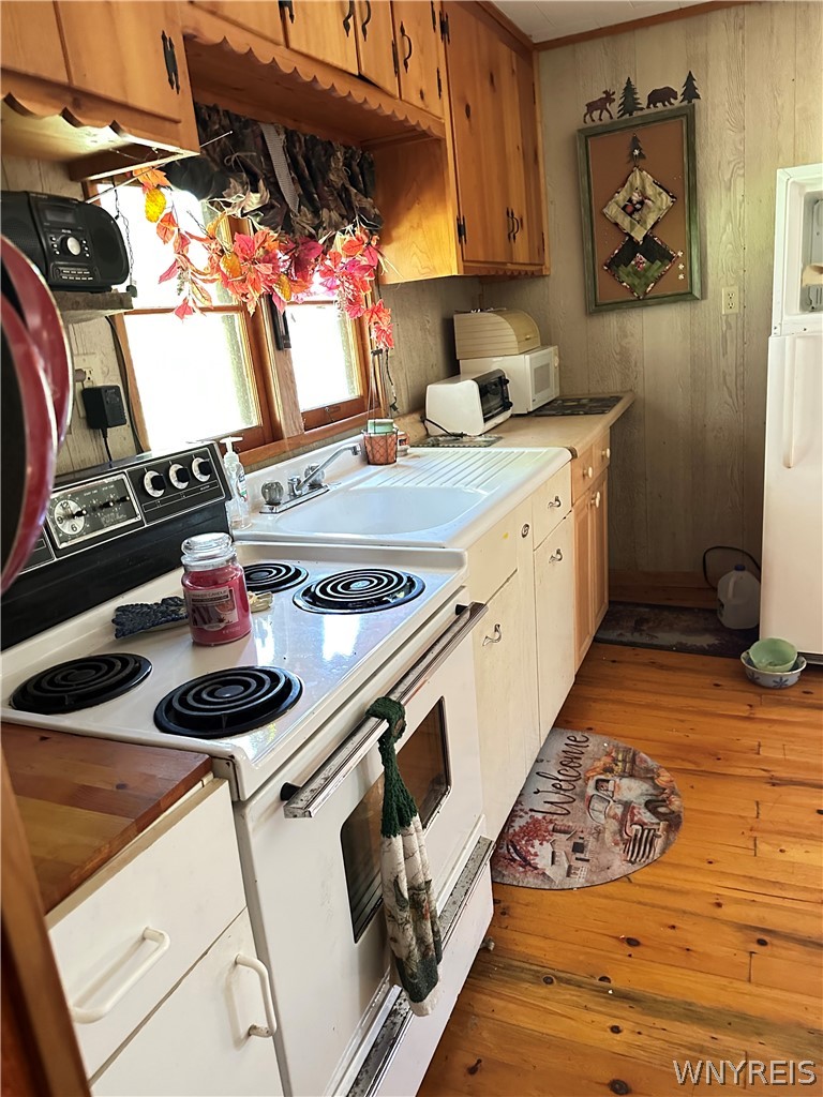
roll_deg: +6.0
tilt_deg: -14.1
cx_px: 412
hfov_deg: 56.8
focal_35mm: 24
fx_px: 761
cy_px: 548
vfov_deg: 71.6
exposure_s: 1/24
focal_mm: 6.86
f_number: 1.78
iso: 2000
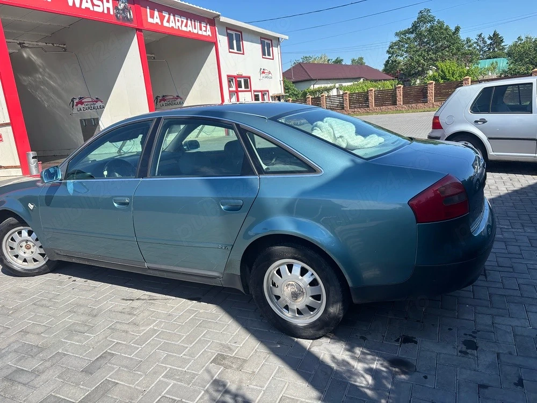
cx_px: 268
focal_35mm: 26
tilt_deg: -13.0
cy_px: 202
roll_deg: +5.3
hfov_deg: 67.3
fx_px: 403
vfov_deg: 53.1
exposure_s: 1/1845
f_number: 1.6
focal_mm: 5.96
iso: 50
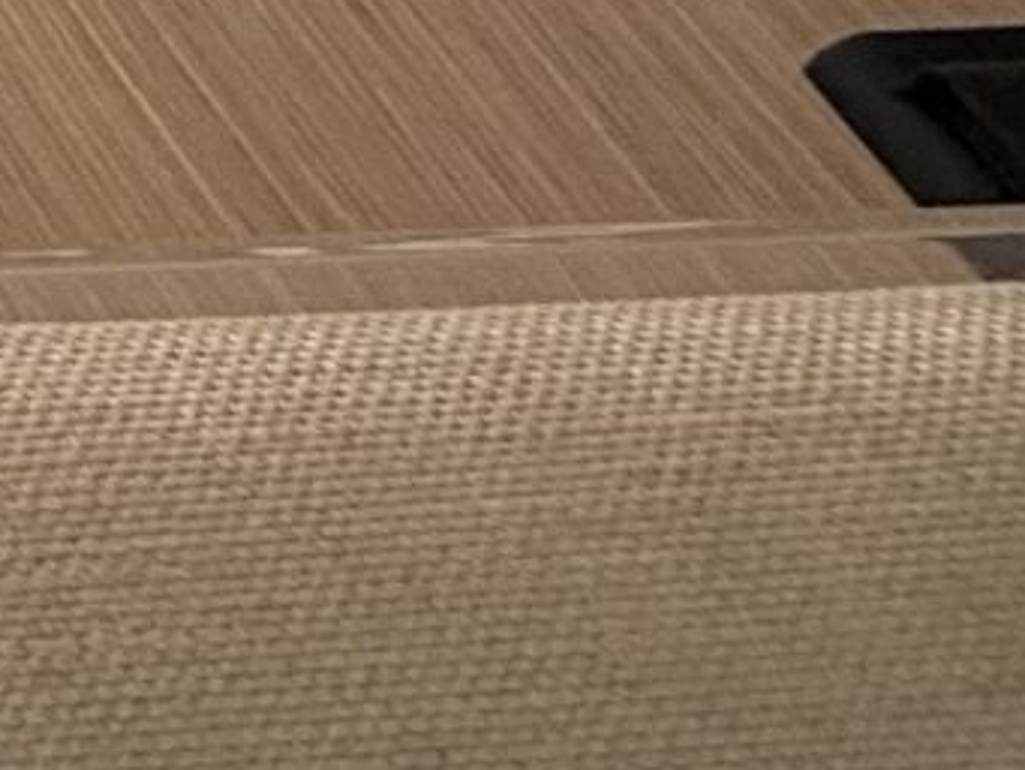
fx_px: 3110
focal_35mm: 105
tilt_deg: -27.2
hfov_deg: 12.7
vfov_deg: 10.9
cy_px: -1317
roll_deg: -1.2
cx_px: -1656
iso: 64
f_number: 2.2
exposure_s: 1/210
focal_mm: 2.22
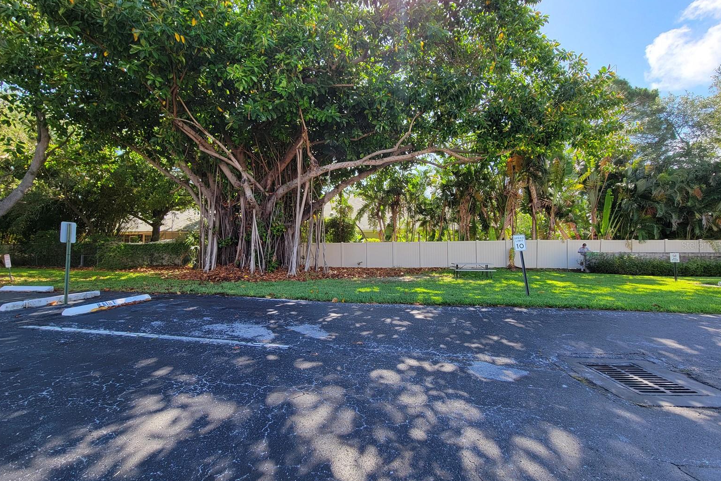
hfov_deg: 104.2
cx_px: 352
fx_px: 280
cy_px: 245
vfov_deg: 81.2
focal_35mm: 14
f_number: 2.2
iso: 50
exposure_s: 1/216
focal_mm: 2.2
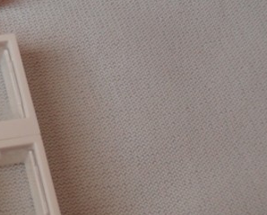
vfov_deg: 14.1
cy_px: 70
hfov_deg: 16.4
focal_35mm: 109
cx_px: -108
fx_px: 862
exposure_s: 1/80
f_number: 3.9
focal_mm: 6.61
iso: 80
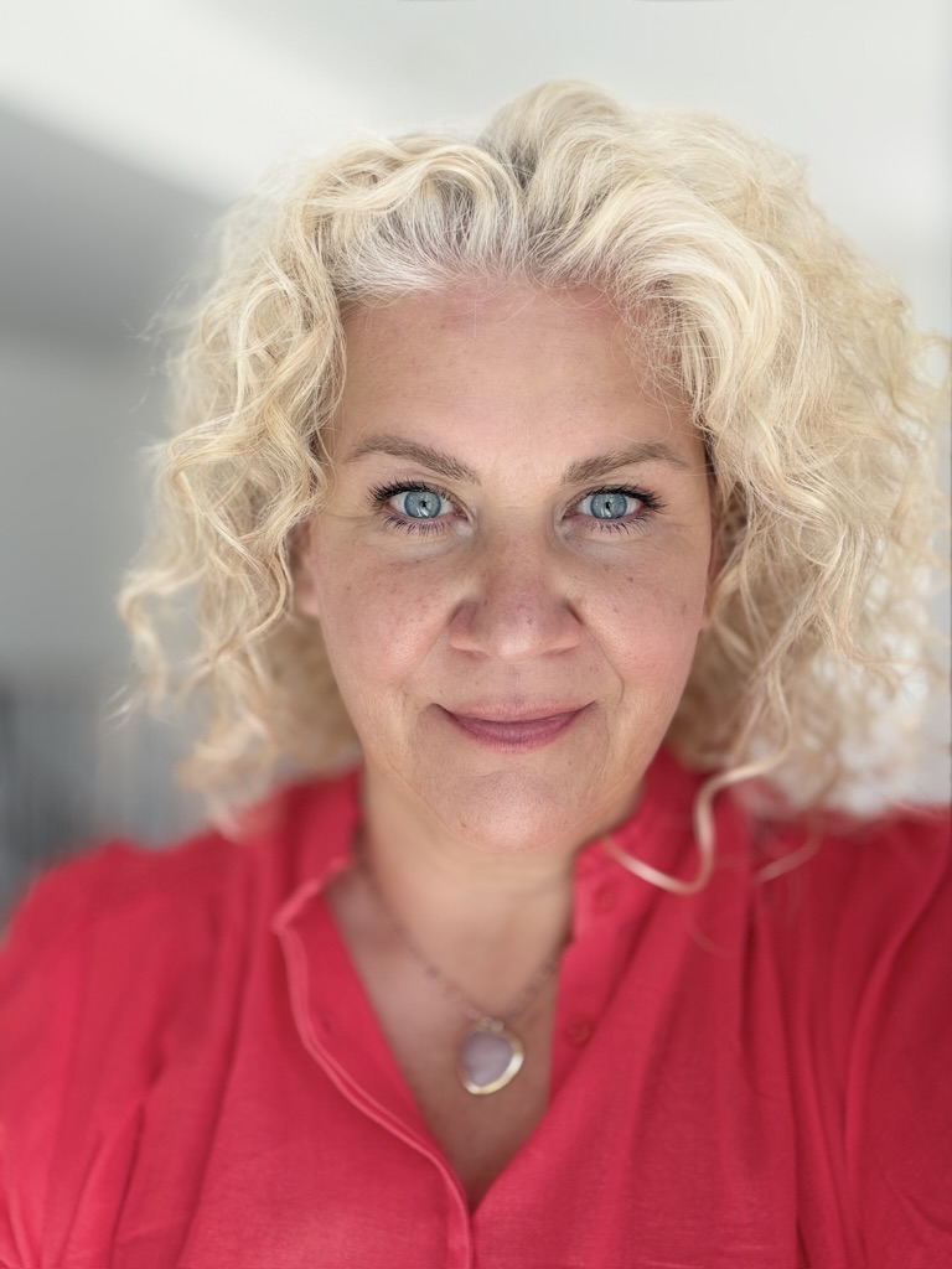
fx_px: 1100
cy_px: 634
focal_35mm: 30
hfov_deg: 46.8
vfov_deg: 60.0
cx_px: 476
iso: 32
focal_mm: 2.71
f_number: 1.9
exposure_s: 1/121
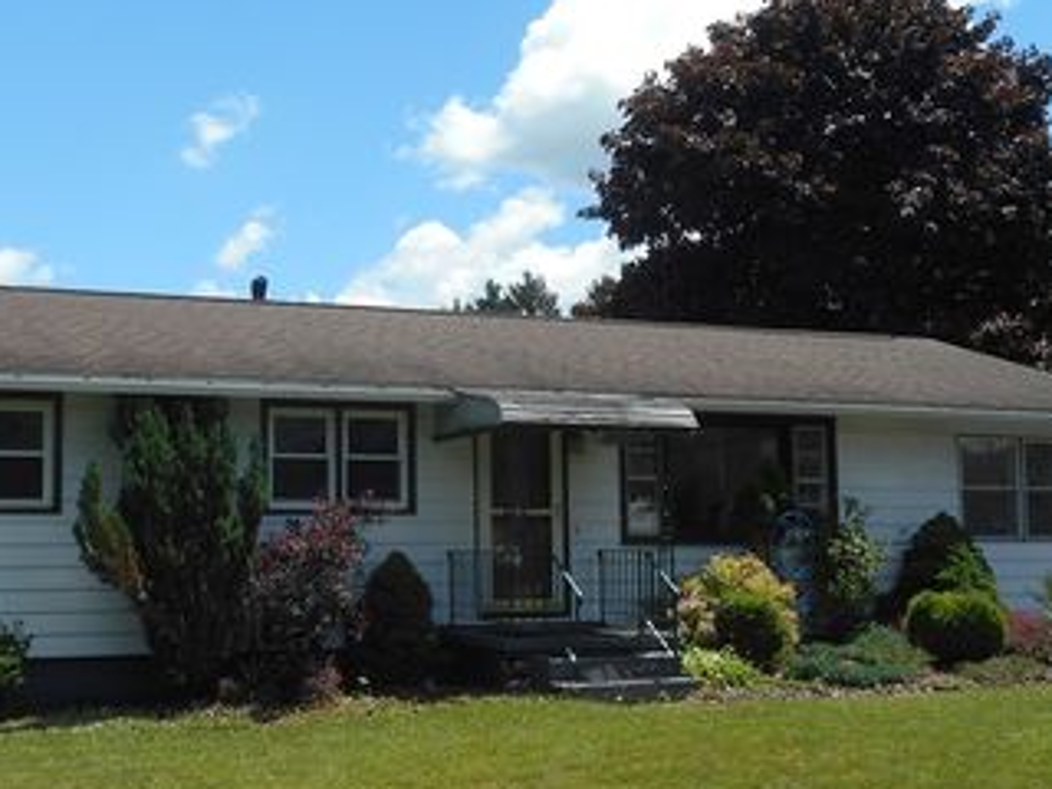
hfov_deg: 38.0
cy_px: 396
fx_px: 1520
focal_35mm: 50
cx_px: 398
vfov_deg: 29.1
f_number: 3.6
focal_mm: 5.8
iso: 80
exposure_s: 1/1000
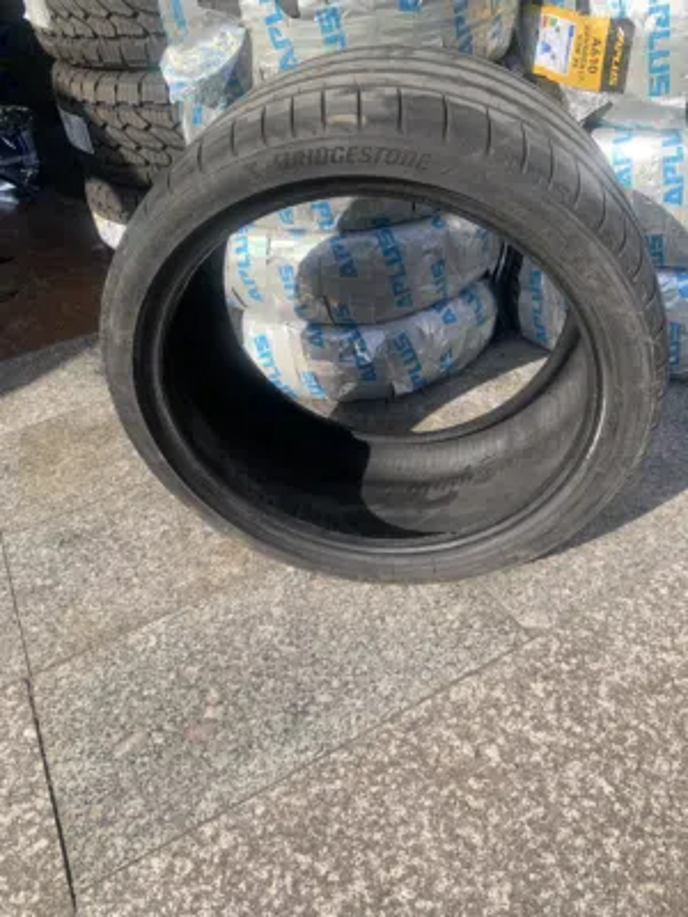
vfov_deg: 67.3
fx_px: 689
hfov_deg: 53.1
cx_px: 344
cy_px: 458
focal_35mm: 26
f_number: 1.8
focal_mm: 4.25
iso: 25
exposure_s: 1/1314
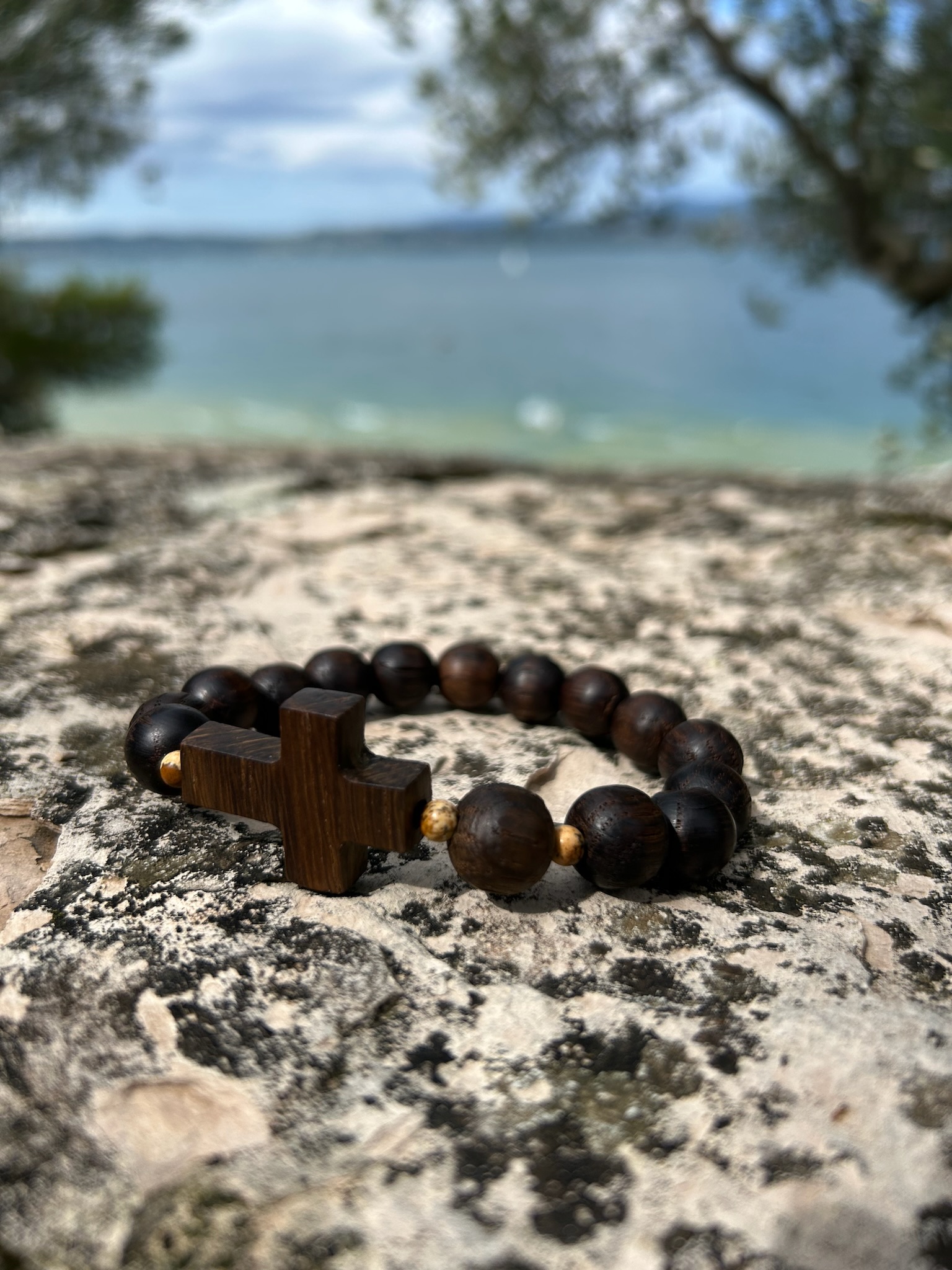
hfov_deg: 53.1
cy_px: 635
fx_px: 953
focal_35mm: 26
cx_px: 476
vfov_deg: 67.3
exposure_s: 1/4115
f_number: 1.5
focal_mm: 5.7
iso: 50
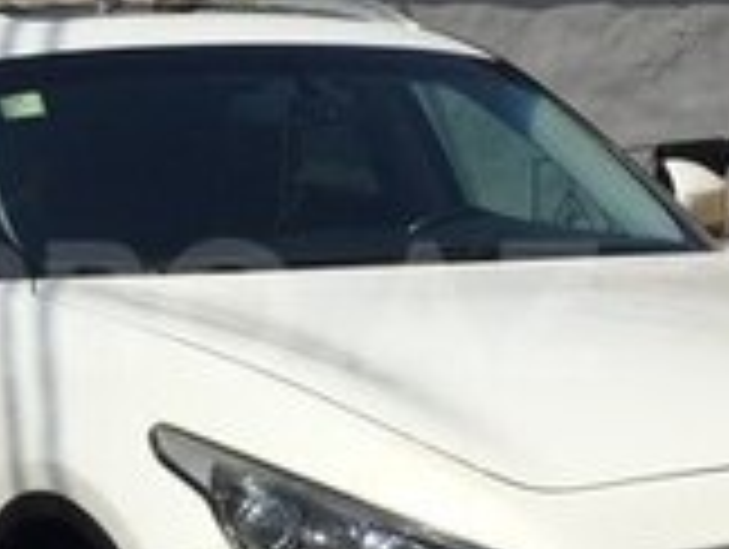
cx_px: 140
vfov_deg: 12.6
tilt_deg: -8.1
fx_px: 2489
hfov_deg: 16.5
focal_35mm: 118
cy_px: 308
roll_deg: -3.0
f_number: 2.2
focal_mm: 4.15
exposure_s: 1/3968
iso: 32
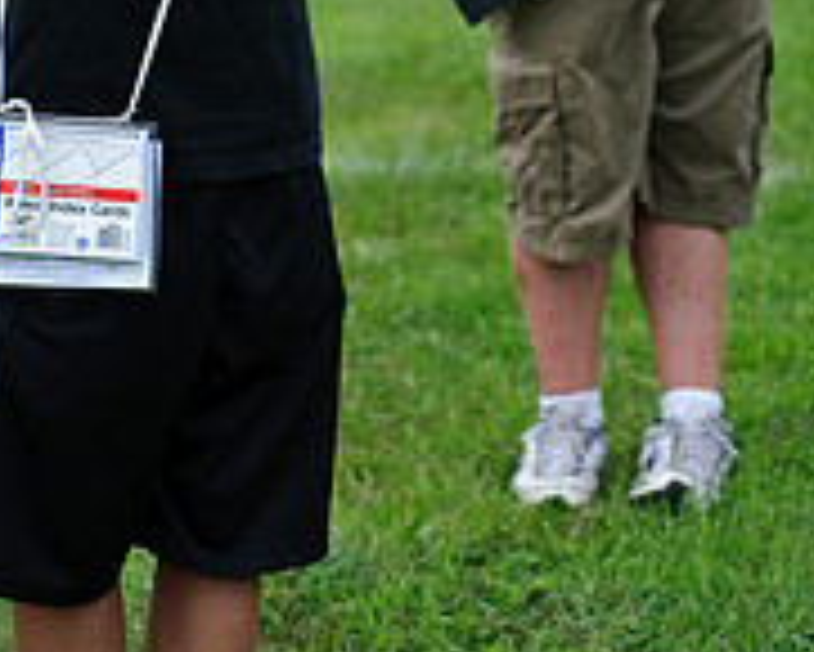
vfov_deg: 6.3
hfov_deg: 7.9
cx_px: 438
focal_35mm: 245
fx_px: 5906
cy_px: -9
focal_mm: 70
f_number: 2.8
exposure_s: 1/1000
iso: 200
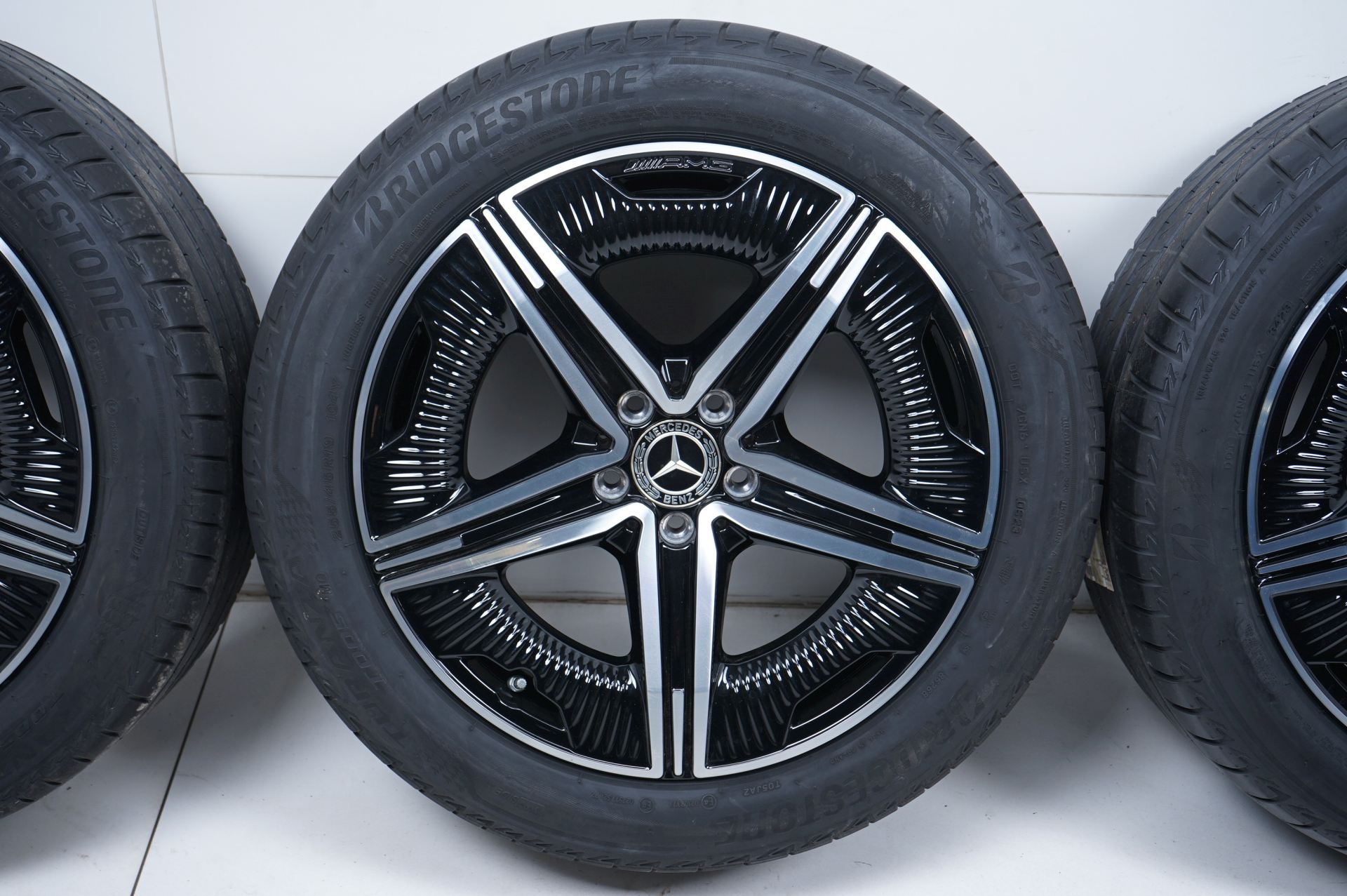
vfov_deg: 29.8
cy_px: 448
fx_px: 1682
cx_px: 674
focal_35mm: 45
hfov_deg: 43.6
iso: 250
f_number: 7.1
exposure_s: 1/125
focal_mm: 45
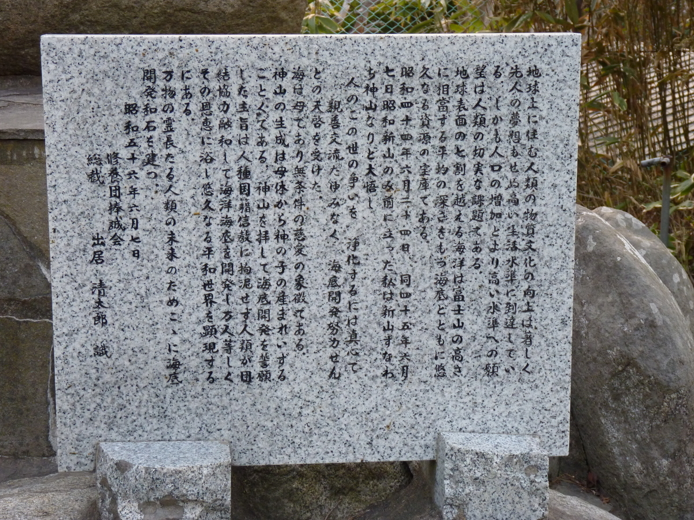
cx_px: 347
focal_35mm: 70
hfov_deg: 27.8
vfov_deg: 21.0
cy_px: 260
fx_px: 1403
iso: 250
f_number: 3.4
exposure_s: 1/40
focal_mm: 12.4
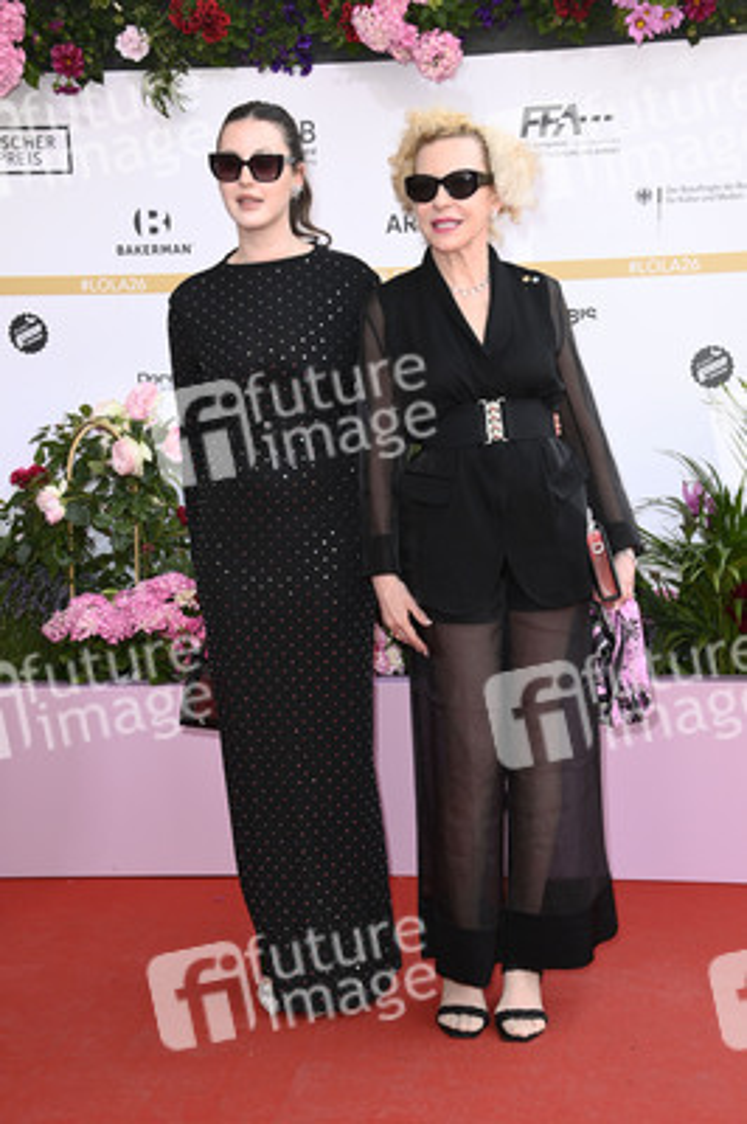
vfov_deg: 34.5
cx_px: 374
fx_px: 1808
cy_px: 562
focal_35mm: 58
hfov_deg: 23.3
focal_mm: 58
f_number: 5.6
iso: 500
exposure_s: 1/250
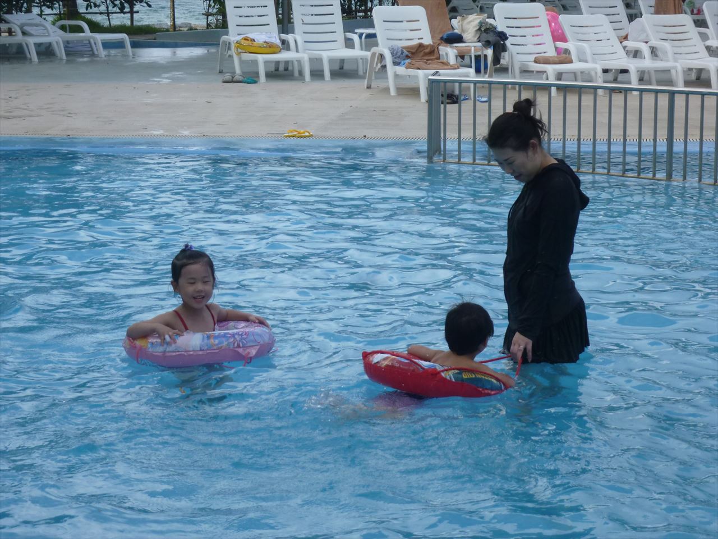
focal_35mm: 98
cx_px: 359
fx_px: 2033
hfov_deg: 20.0
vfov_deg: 15.1
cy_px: 270
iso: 160
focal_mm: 17.4
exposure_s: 1/400
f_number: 5.7
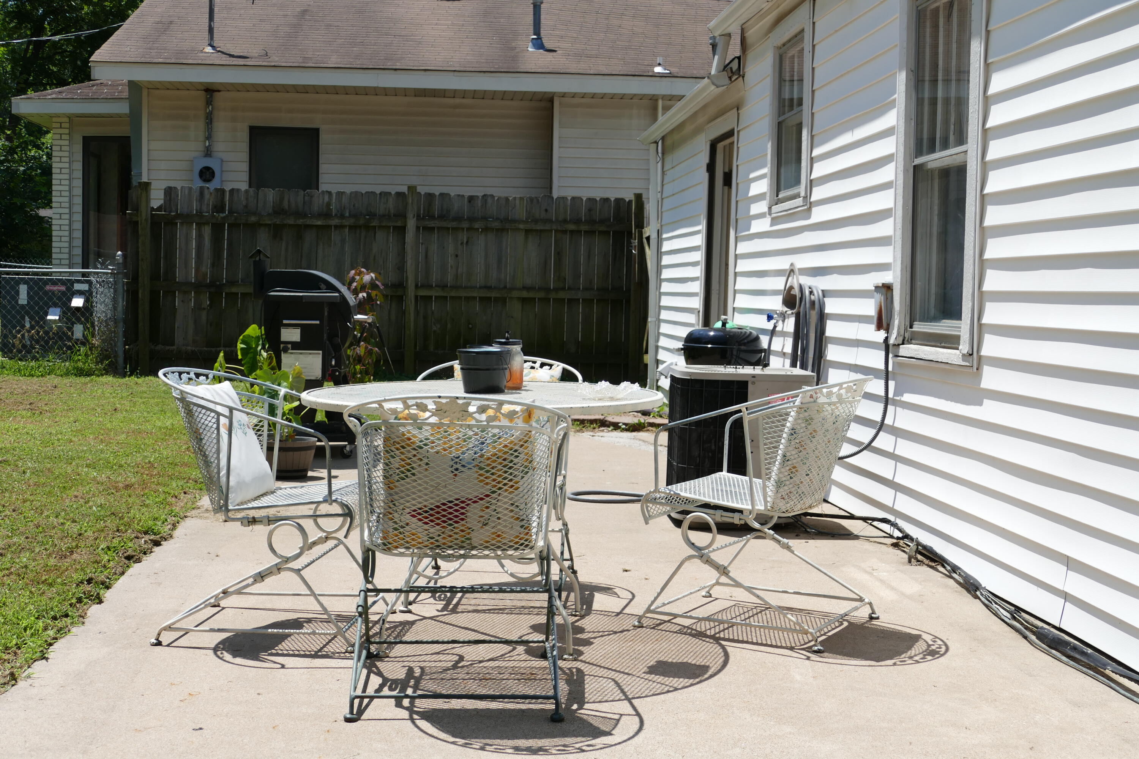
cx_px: 570
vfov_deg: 28.6
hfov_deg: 41.9
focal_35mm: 47
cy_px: 380
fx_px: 1487
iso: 125
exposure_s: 1/1600
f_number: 3.3
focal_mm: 17
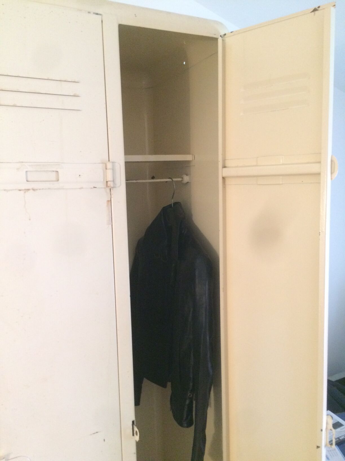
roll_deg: +2.6
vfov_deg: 61.7
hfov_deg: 48.2
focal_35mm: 29
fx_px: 385
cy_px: 230
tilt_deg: -7.4
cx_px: 172
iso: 320
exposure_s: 1/33
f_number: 2.2
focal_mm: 4.15
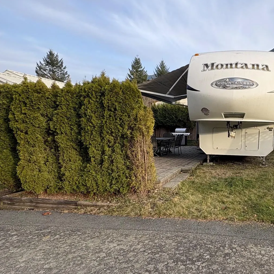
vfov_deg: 57.1
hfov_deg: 53.7
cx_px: 217
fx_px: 251
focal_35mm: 28
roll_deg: -0.7
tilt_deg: -5.8
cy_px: 153
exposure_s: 1/390
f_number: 2.2
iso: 40
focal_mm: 2.22
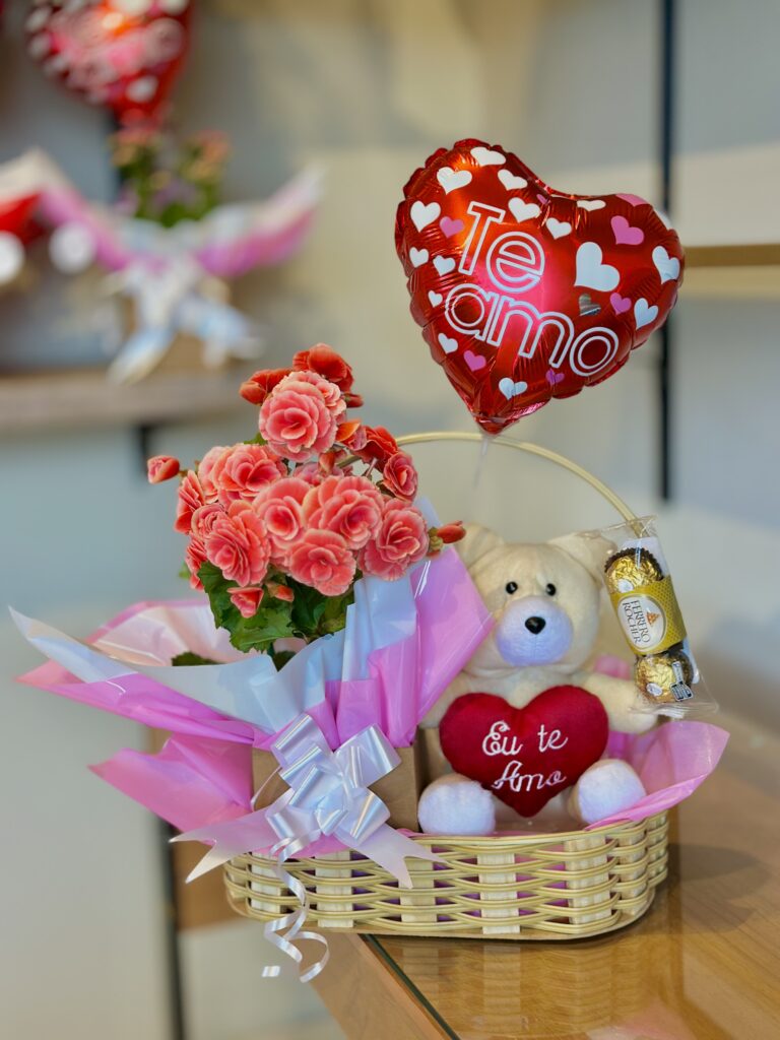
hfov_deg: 30.3
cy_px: 520
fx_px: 1442
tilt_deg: -11.0
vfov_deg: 39.7
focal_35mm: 48
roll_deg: +1.3
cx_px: 390
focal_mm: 6.86
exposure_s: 1/120
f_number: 1.78
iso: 125
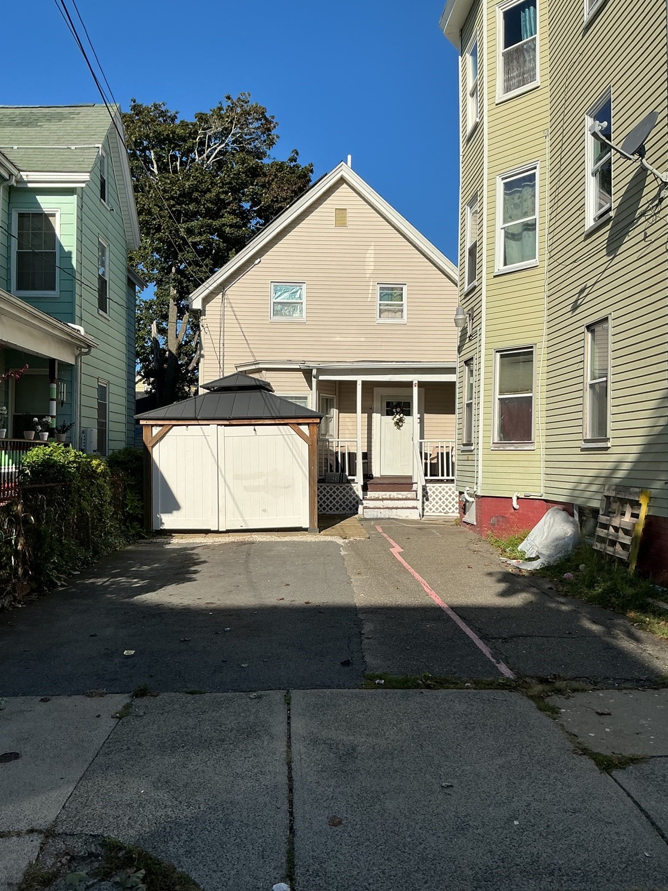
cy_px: 440
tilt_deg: +0.7
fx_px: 772
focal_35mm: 30
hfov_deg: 46.8
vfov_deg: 60.0
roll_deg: -0.4
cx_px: 324
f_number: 1.8
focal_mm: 3
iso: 25
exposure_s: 1/3322
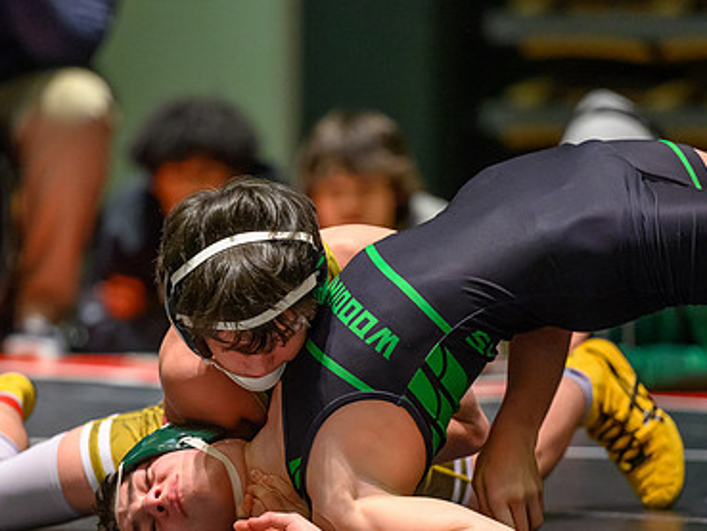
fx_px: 6885
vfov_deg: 4.4
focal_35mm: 337
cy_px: 373
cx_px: 315
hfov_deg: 5.9
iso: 5600
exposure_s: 1/320
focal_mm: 190
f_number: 2.8
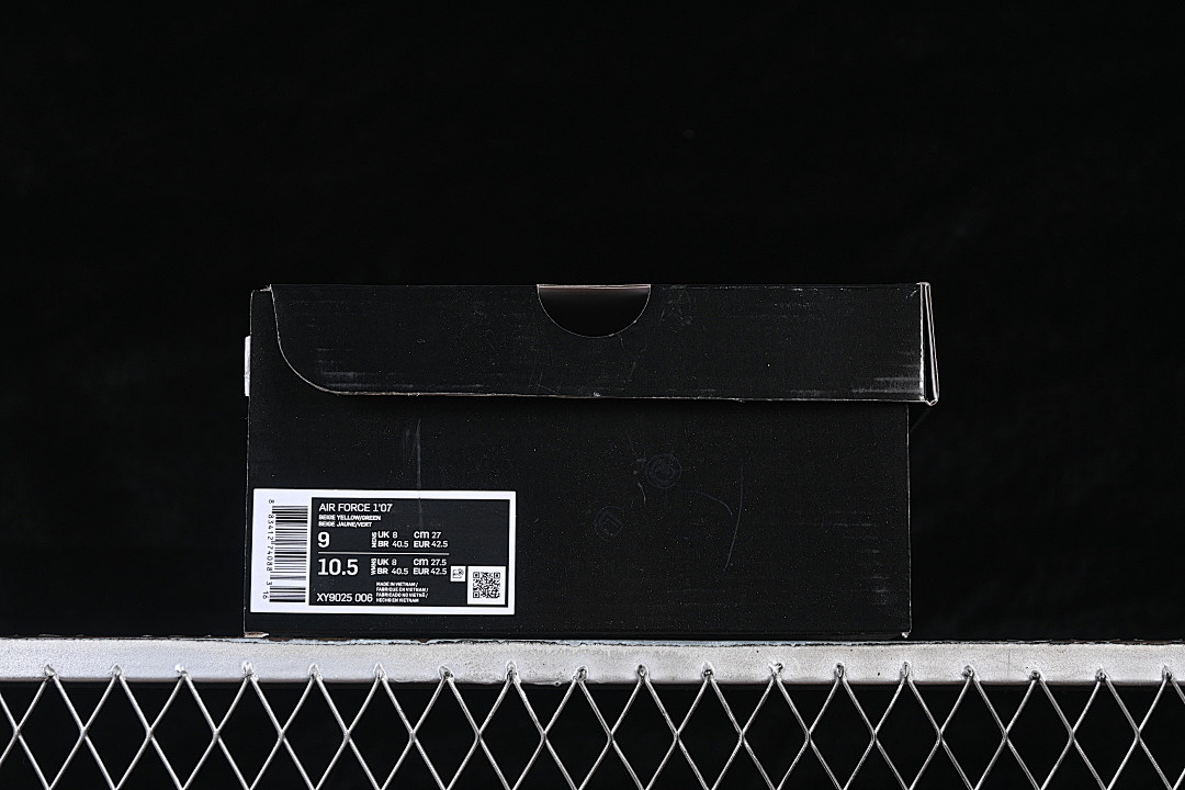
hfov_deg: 27.0
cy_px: 395
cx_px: 592
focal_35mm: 75
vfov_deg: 18.2
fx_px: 2469
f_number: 6.3
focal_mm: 50
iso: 160
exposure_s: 1/60
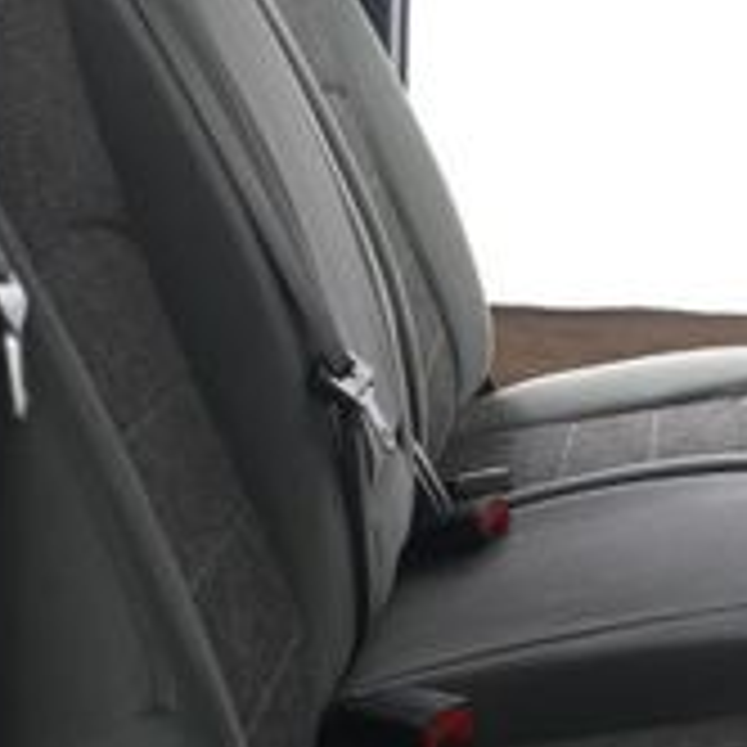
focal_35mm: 98
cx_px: 724
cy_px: 446
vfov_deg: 17.7
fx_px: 2393
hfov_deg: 17.4
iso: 100
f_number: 4
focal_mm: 20
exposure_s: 1/160
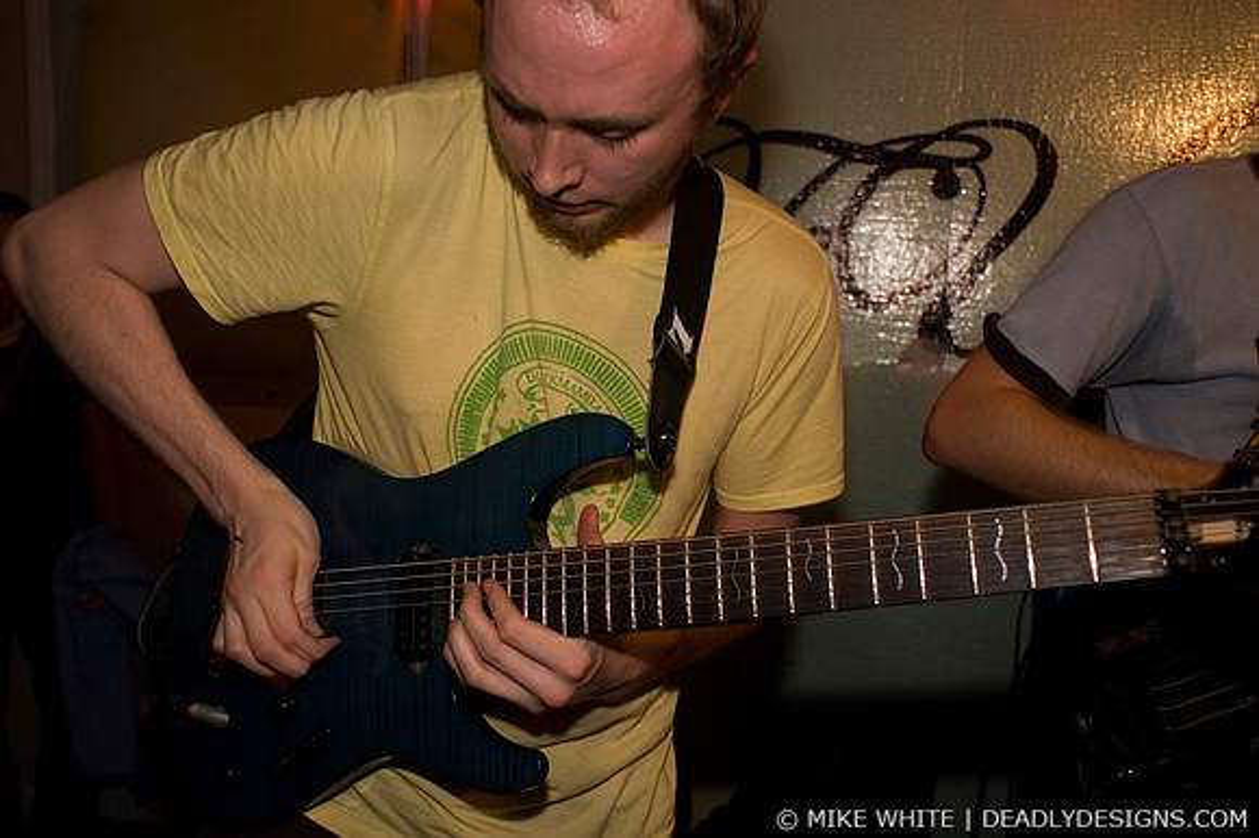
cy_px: 419
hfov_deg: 62.0
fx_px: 1049
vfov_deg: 43.6
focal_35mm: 30
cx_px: 630
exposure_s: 1/15
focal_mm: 20
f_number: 3.2
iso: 800
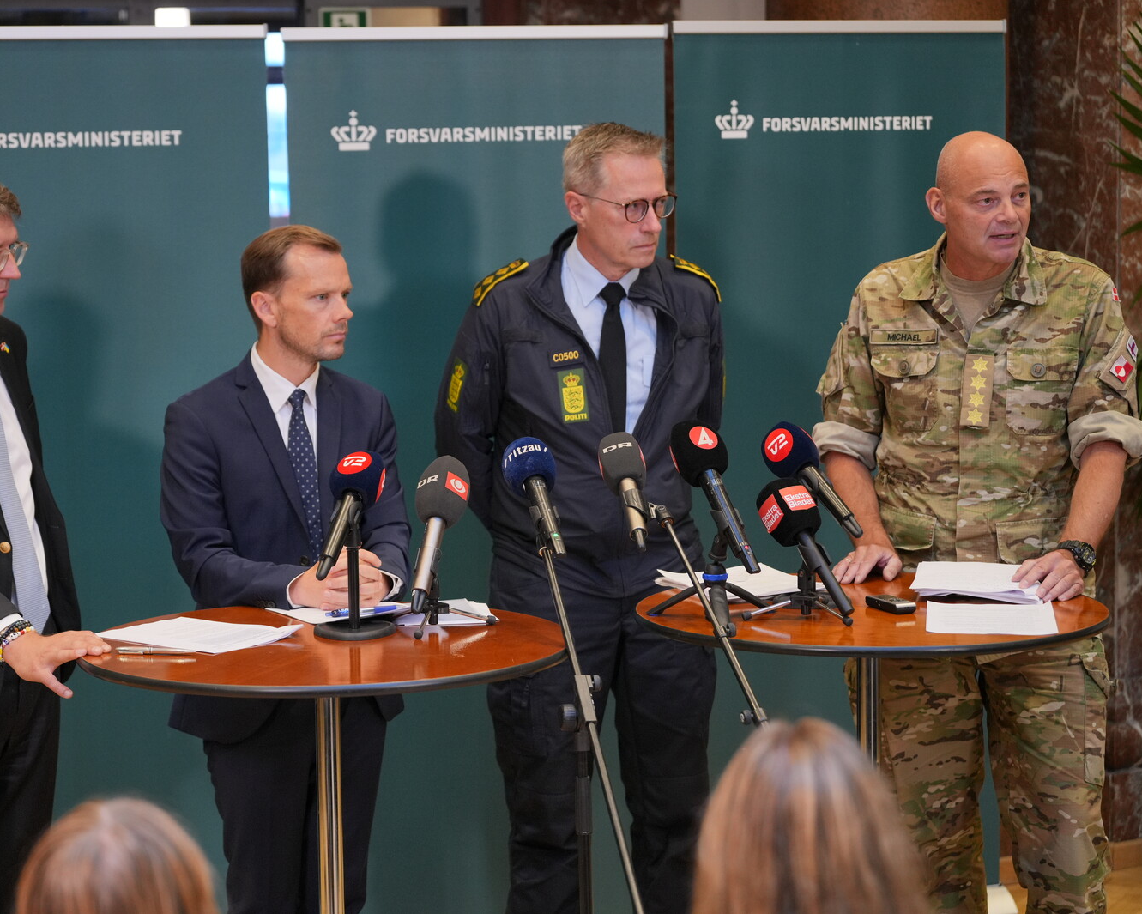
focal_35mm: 79
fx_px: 2670
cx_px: 465
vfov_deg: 19.4
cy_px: 457
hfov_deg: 24.1
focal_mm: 70
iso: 1000
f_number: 3.2
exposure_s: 1/160
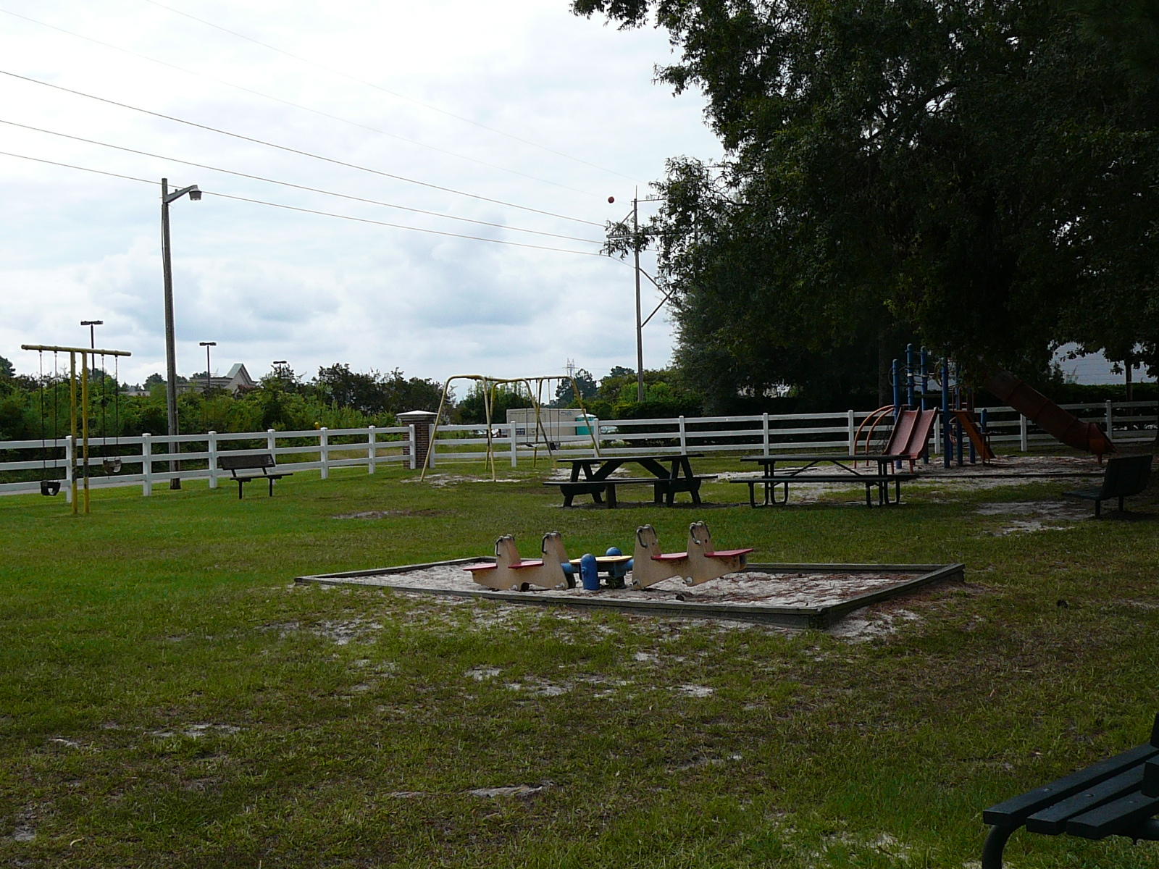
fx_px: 1473
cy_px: 434
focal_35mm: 44
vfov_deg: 32.9
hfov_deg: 42.9
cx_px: 580
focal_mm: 5.2
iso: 80
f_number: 5
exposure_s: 1/400
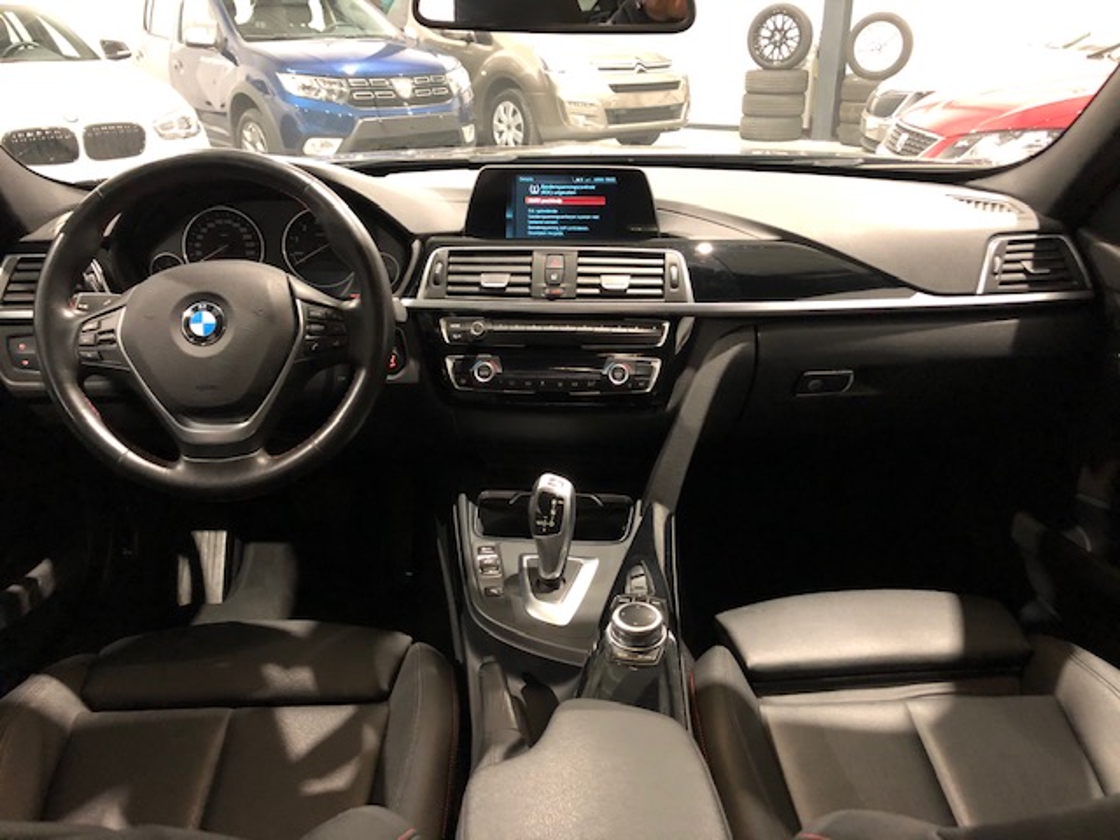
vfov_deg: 49.7
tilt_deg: -24.1
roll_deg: +0.6
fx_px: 906
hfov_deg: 63.4
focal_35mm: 28
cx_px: 560
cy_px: 420
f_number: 1.8
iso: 100
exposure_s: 1/4
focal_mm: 3.99
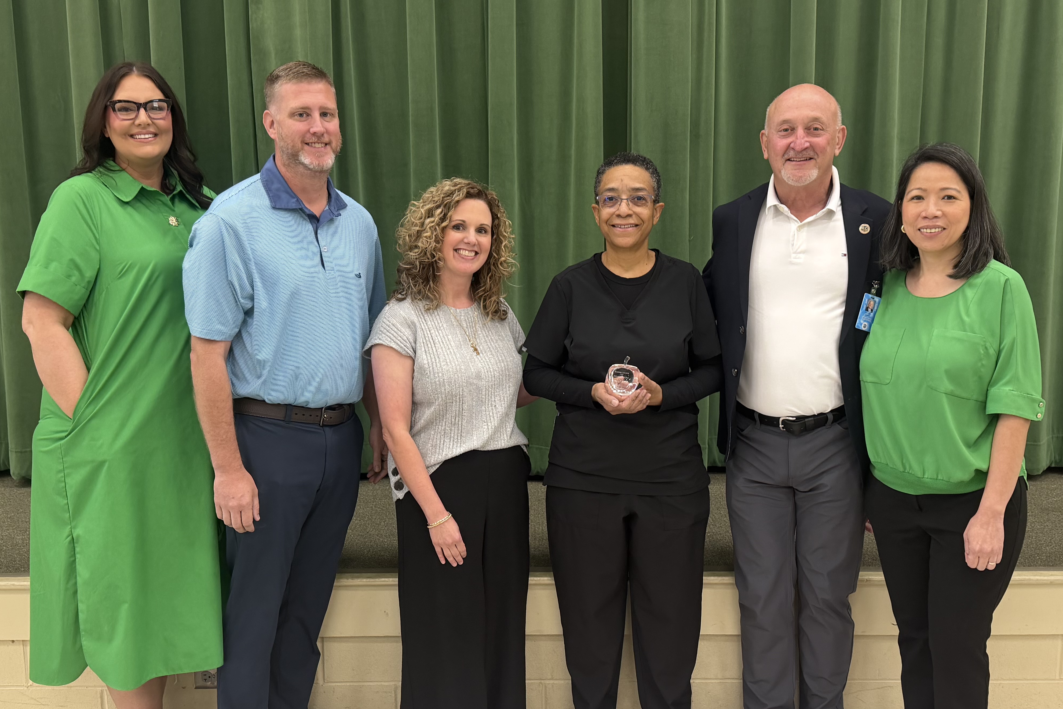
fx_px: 1063
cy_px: 410
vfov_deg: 36.8
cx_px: 533
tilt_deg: -11.2
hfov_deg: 53.1
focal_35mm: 36
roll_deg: +1.3
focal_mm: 6.76
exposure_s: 1/60
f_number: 1.78
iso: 200
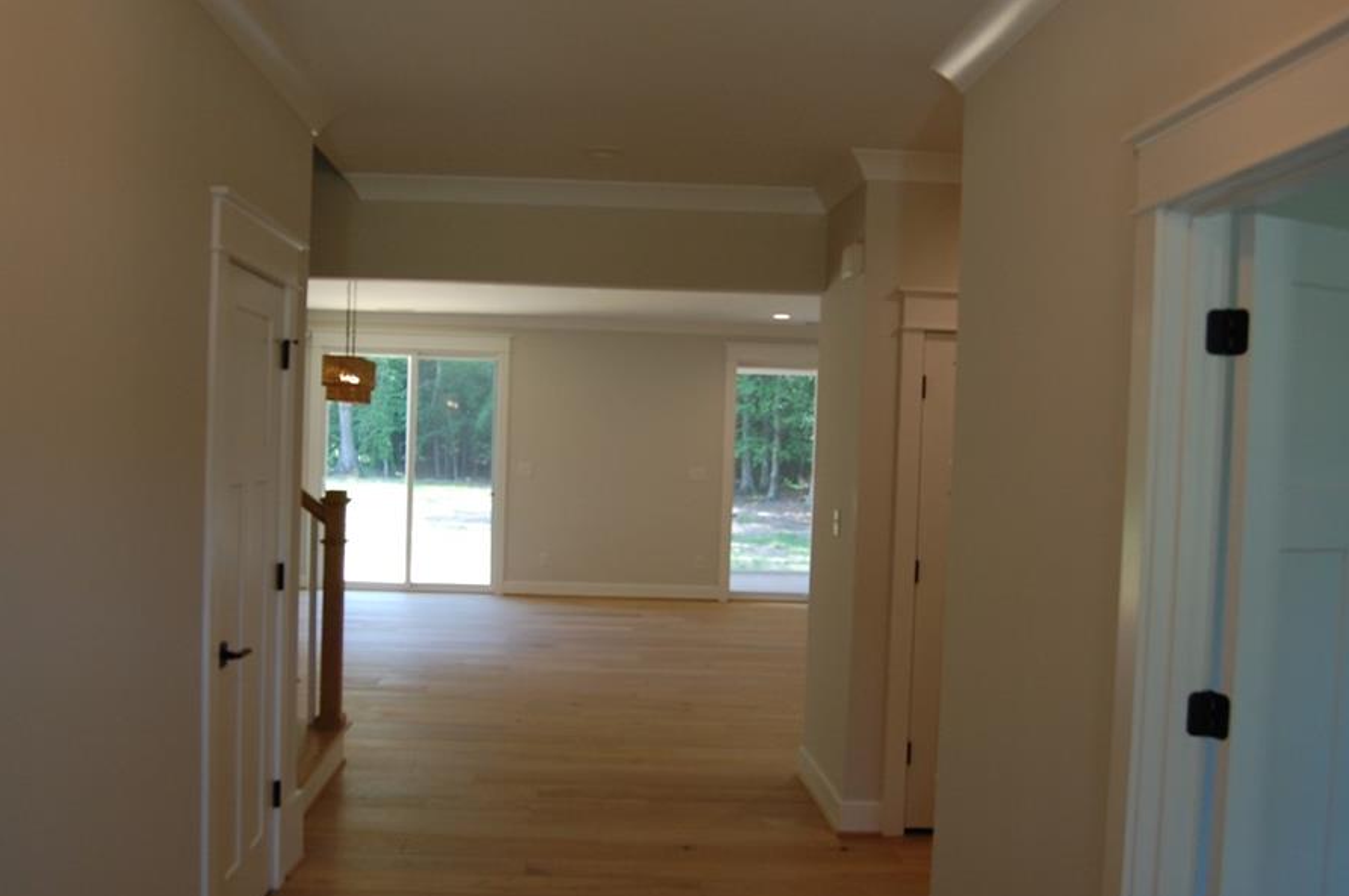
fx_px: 1160
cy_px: 465
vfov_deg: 42.2
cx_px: 600
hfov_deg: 60.2
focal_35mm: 31
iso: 400
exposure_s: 1/100
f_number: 5
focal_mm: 18
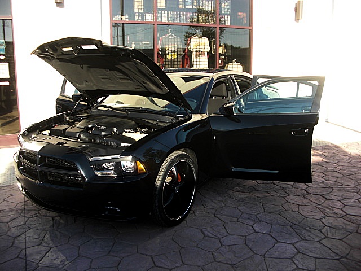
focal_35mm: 36
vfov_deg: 39.7
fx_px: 375
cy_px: 136
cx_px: 180
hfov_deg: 51.4
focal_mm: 6.3
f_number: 2.8
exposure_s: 1/200
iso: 50
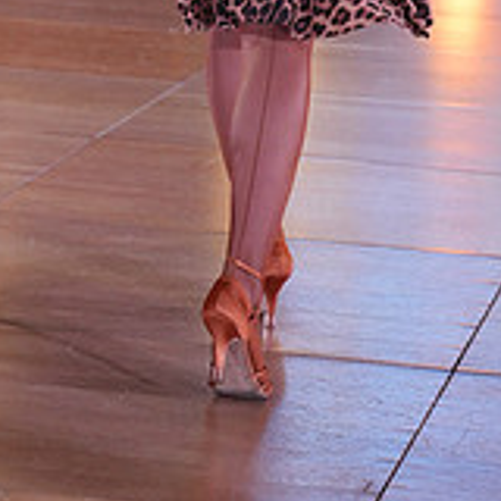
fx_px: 3390
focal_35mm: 207
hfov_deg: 8.4
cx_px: -11
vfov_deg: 8.2
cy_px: -313
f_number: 4
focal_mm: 67
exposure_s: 1/400
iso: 1600
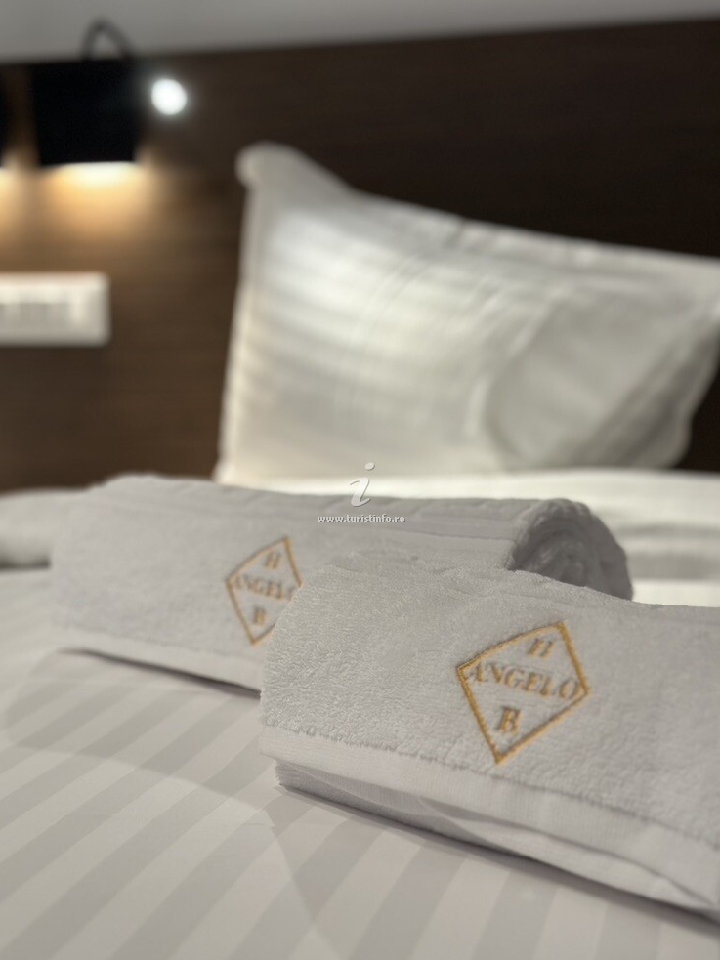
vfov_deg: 38.2
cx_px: 355
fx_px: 1387
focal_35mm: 50
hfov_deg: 29.1
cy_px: 484
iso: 100
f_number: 1.78
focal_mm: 6.86
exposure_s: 1/100
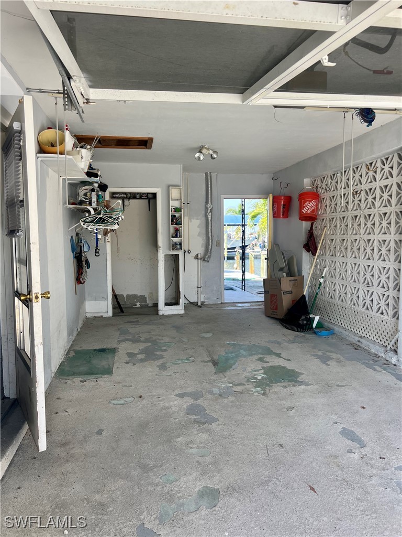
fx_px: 403
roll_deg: +0.9
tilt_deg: -6.4
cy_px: 268
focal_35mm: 26
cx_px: 201
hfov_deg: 53.1
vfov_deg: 67.3
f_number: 1.5
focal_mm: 5.7
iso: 50
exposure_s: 1/418
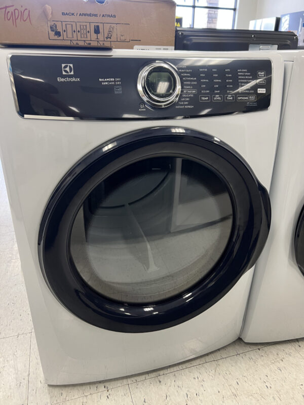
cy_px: 202
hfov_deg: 53.1
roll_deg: -1.2
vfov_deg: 67.3
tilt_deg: -23.7
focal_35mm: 26
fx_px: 304
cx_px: 152
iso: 125
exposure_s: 1/65
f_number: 1.5
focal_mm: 5.7
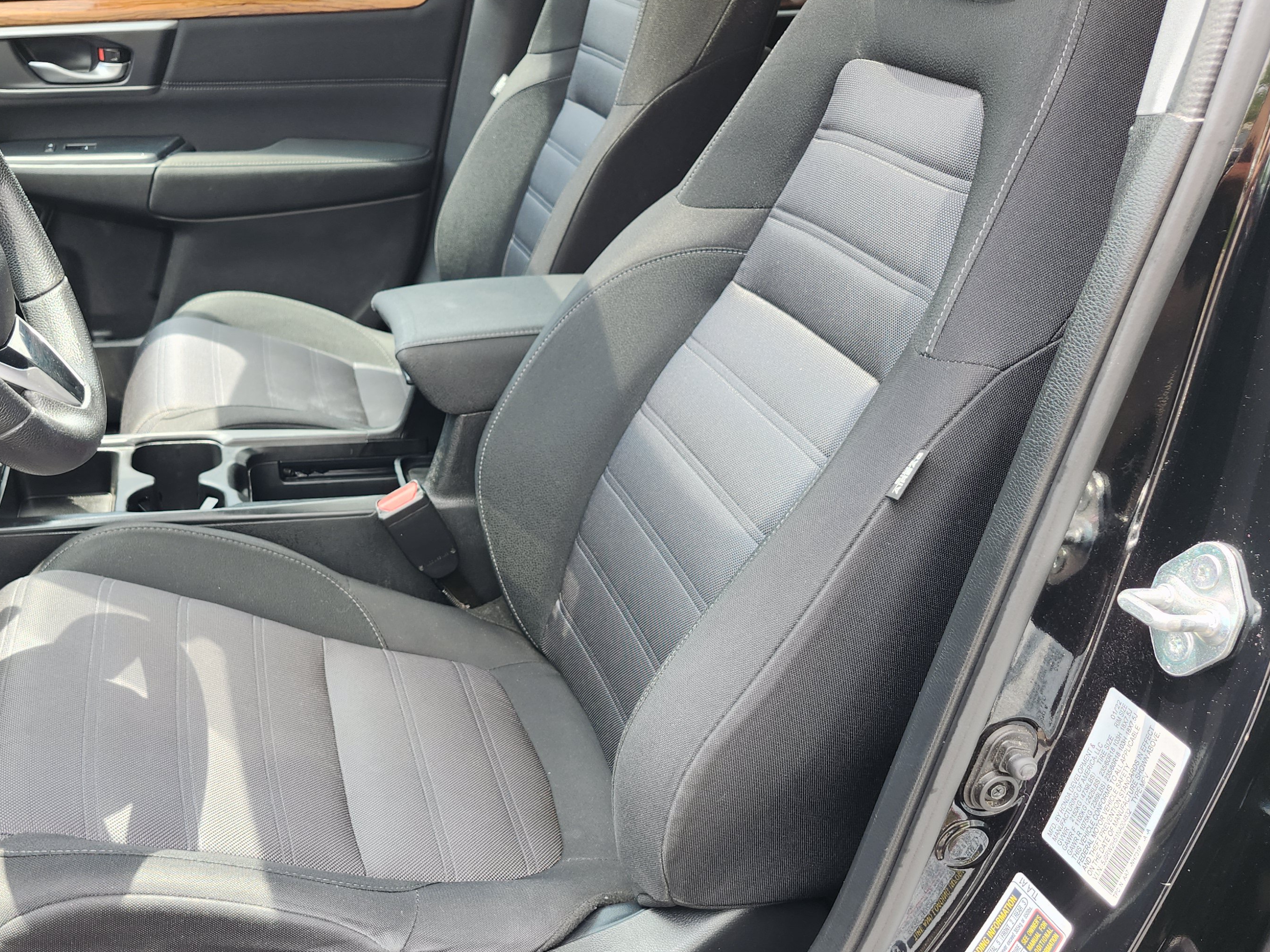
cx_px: 520
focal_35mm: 34
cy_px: 624
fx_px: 1247
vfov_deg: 41.3
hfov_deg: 53.7
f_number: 1.8
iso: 50
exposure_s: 1/120
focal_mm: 5.54
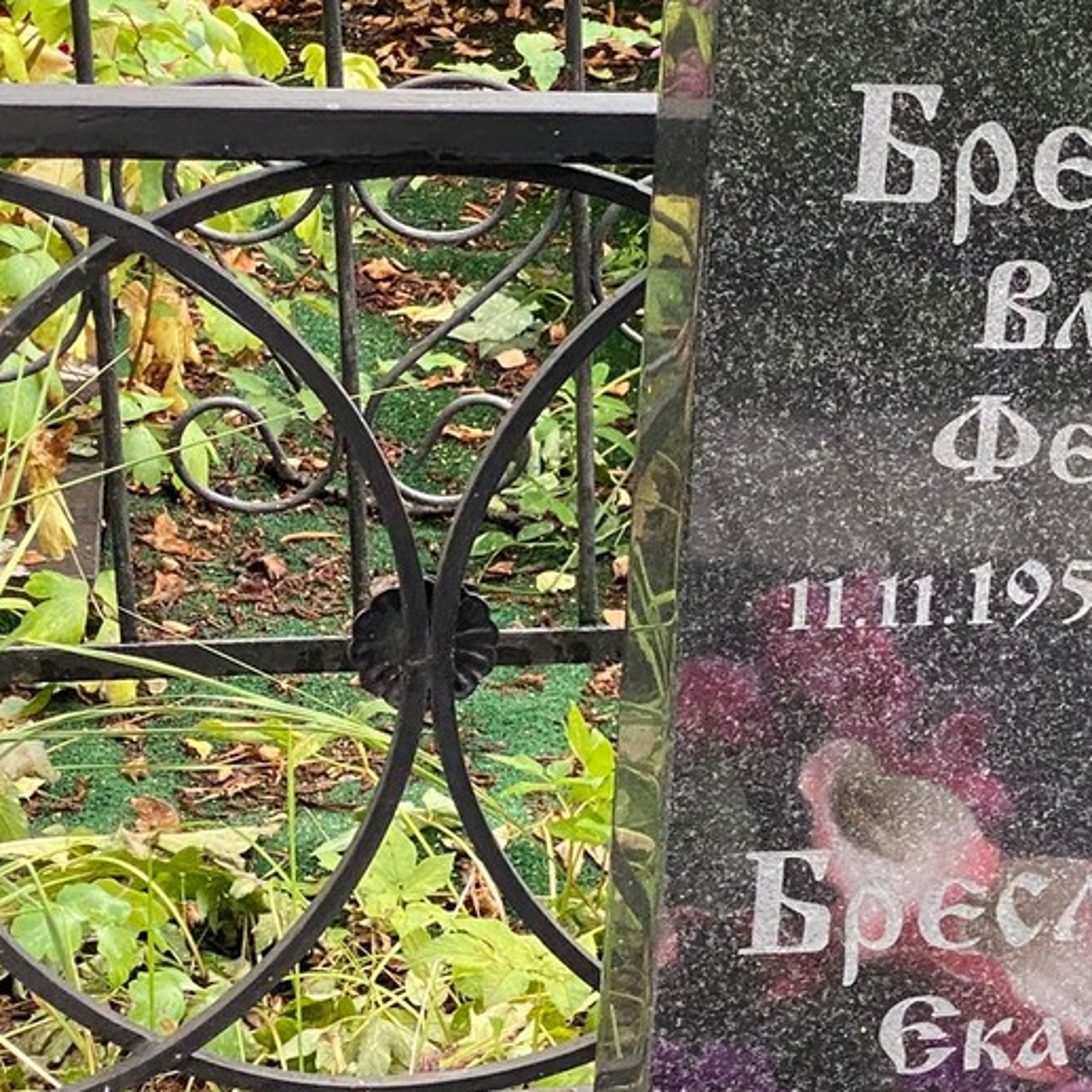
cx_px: 1407
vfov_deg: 13.6
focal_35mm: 128
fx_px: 4568
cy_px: 623
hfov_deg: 13.2
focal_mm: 6
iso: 160
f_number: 2
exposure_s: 1/81
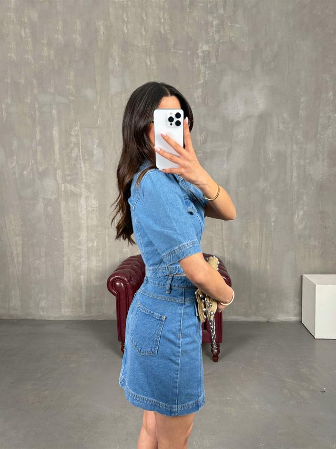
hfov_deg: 56.8
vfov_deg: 71.6
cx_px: 168
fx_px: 311
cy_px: 224
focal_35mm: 24
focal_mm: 6.76
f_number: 1.78
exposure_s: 1/121
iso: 160
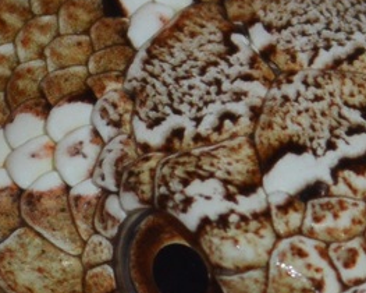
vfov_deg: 6.6
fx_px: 2548
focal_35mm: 235
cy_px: 216
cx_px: 259
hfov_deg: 8.2
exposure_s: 1/60
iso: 100
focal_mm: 55
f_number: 8
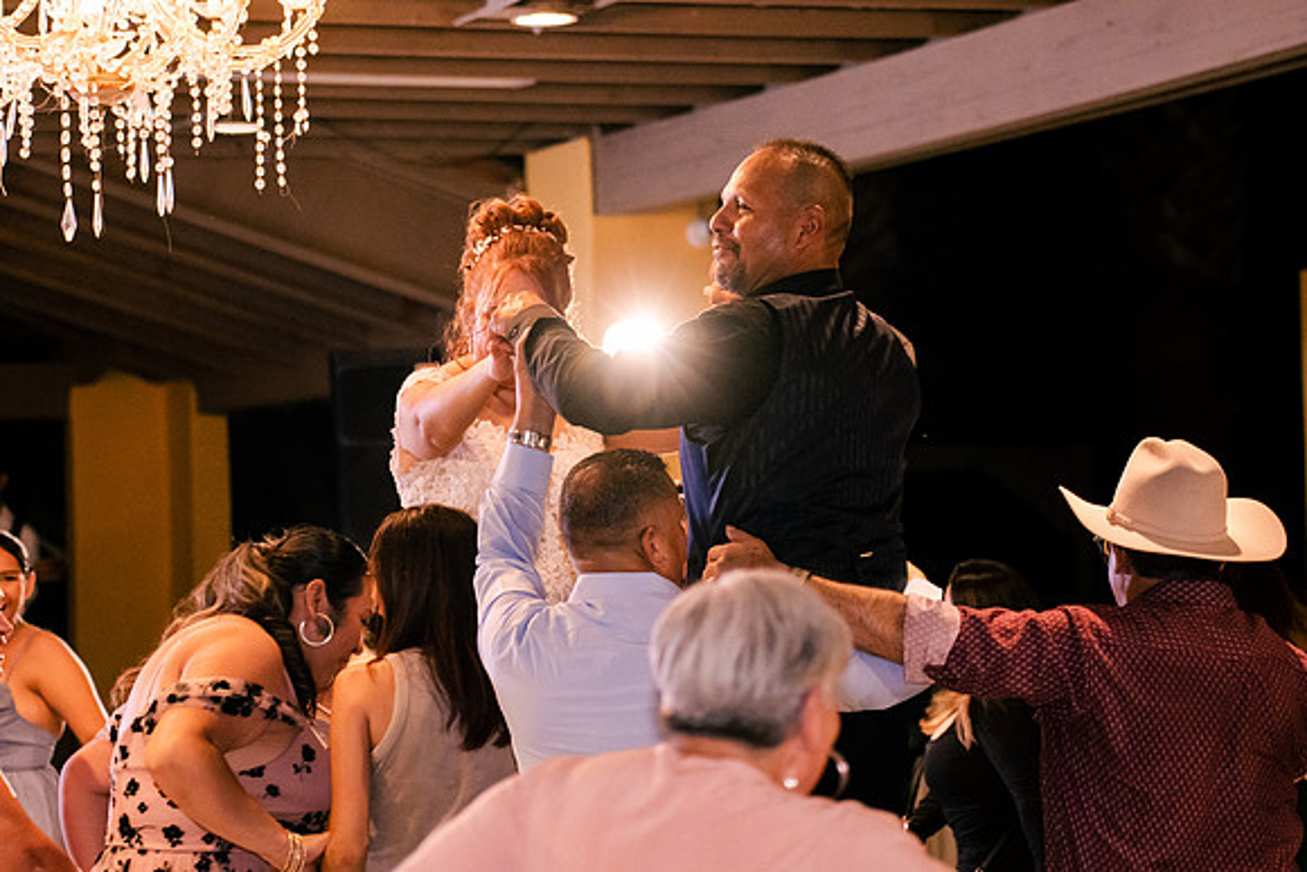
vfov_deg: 12.2
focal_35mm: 112
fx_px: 4067
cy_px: 436
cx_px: 654
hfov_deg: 18.3
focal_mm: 75
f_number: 2.8
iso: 3200
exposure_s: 1/200
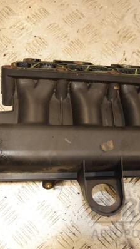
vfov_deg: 41.5
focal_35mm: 50
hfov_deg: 24.0
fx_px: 328
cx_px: 79
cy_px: 124
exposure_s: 1/200
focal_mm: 21
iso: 800
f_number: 5
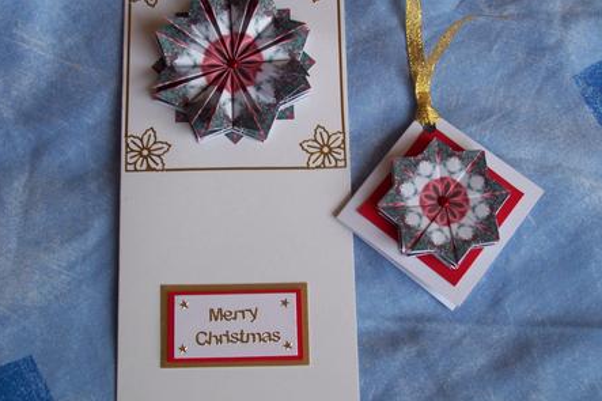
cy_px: 185
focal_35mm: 56
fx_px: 936
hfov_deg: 35.7
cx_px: 299
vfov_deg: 24.2
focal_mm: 8.7
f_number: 3.2
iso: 80
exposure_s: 1/60.9
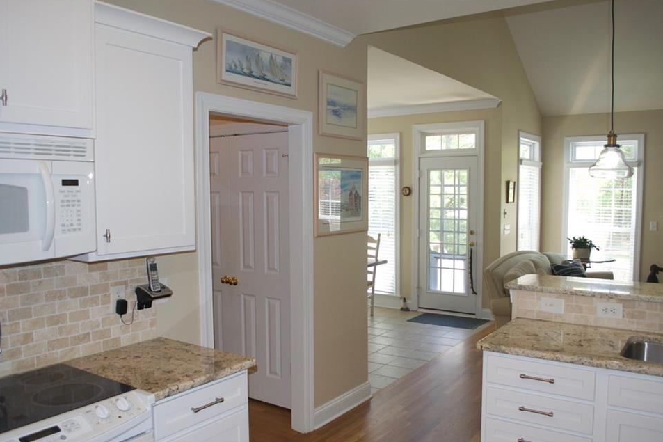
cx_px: 343
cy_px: 232
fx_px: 534
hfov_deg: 63.7
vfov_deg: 44.9
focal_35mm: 29
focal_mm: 18
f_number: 4
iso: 400
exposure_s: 1/80
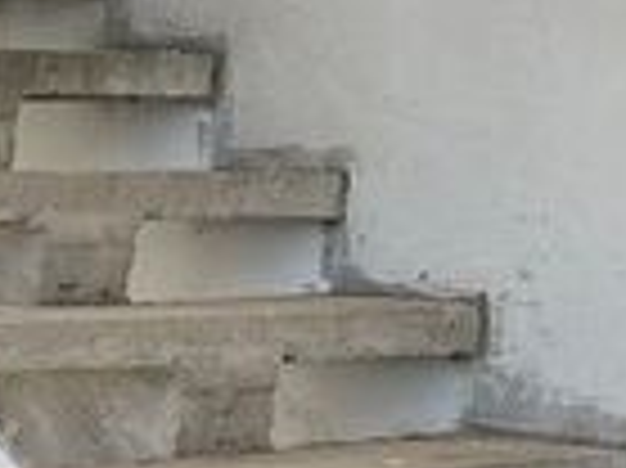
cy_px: 387
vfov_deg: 12.8
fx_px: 2078
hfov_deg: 13.9
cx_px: -709
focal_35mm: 115
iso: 80
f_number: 1.78
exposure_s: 1/564
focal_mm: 6.86
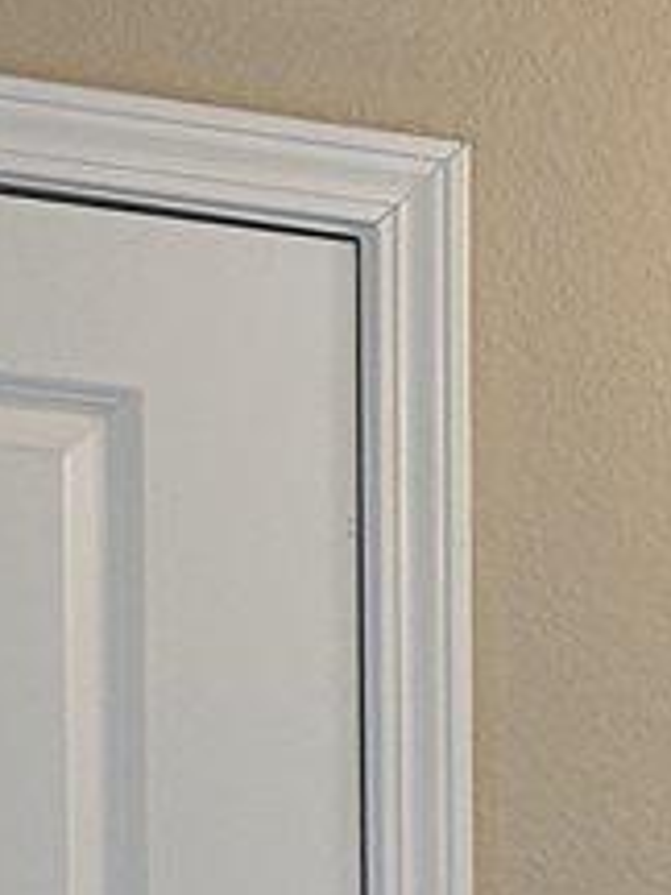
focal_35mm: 171
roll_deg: -2.1
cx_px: 1673
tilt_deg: -6.6
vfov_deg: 10.6
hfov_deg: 8.0
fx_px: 4420
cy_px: 1773
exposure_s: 1/120
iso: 200
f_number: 1.78
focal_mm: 6.86
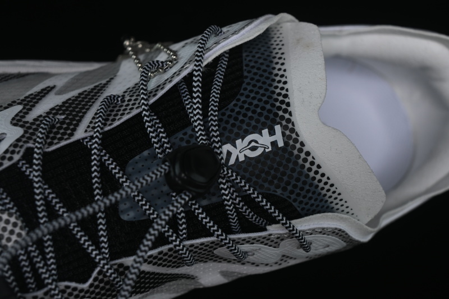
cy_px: 150
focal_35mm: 75
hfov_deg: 27.0
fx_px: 935
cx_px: 224
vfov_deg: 18.2
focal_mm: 50
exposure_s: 1/60
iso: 160
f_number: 6.3
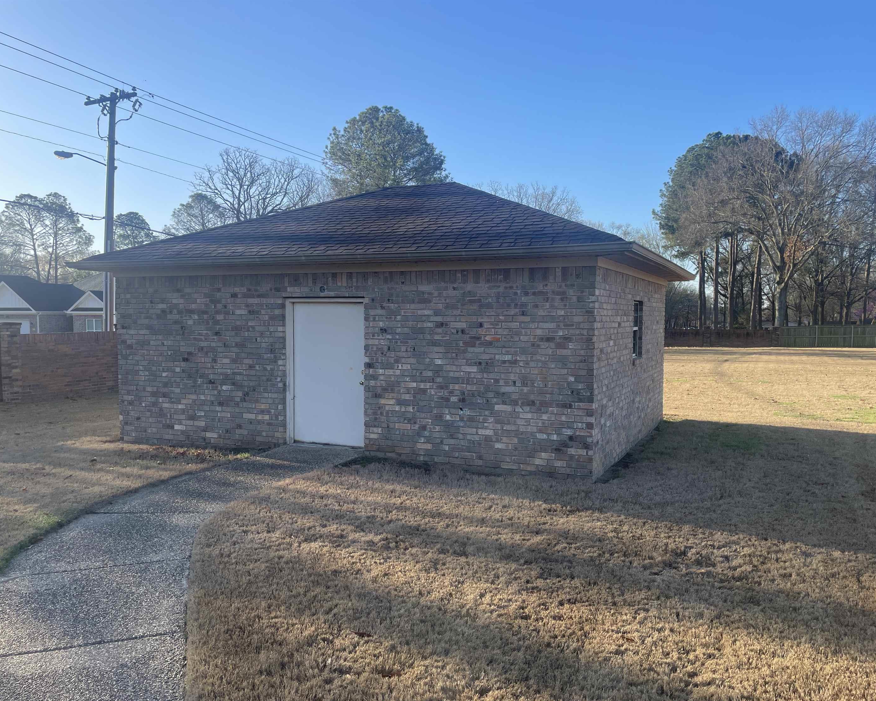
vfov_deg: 51.5
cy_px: 362
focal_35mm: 28
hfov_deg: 62.2
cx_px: 456
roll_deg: +0.8
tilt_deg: -3.5
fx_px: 726
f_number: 1.6
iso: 32
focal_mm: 4.2
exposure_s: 1/1350
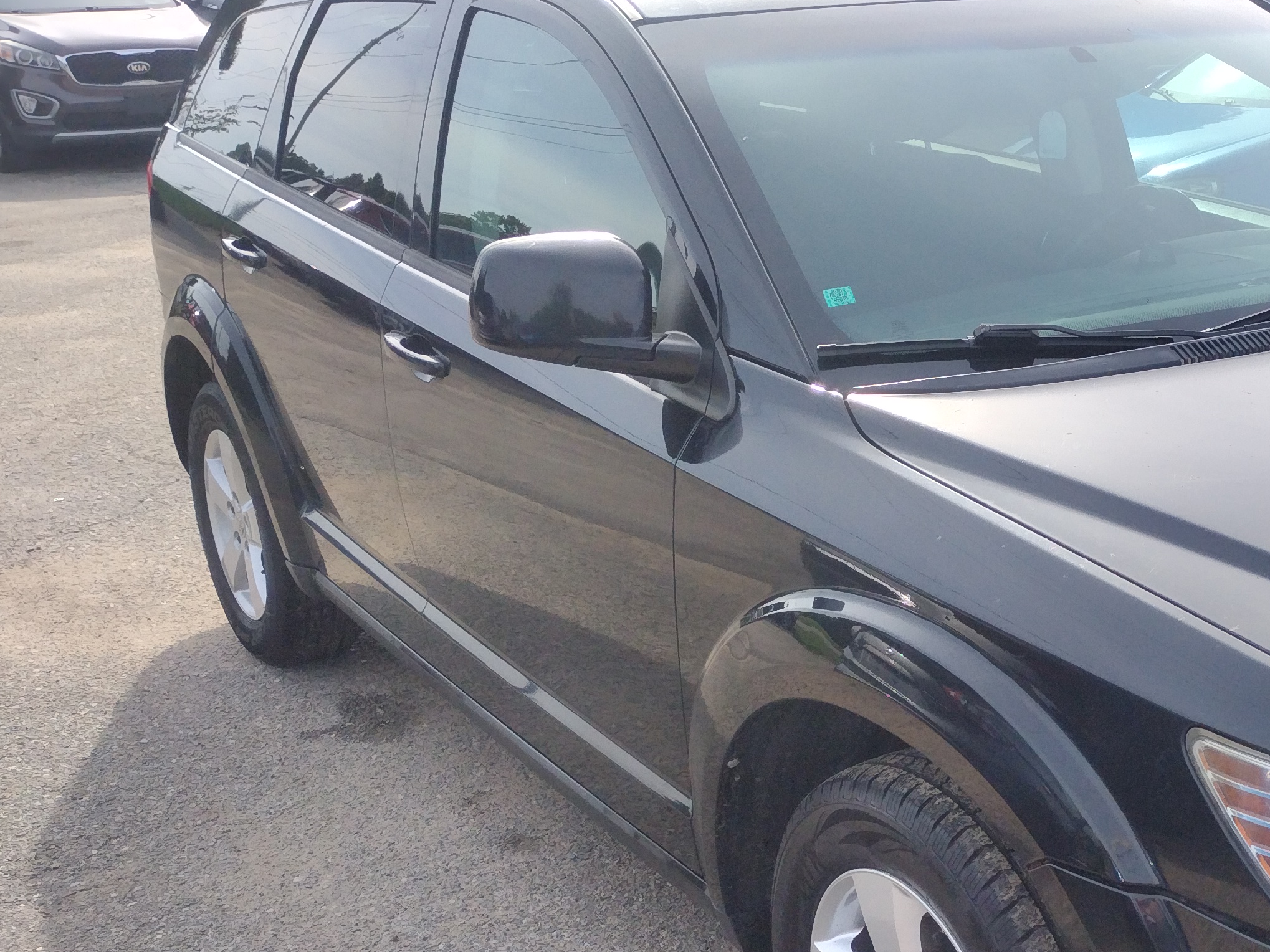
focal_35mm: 53
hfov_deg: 35.3
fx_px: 1944
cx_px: 972
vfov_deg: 27.4
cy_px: 627
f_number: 1.7
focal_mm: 4.71
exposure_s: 1/1854
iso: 100
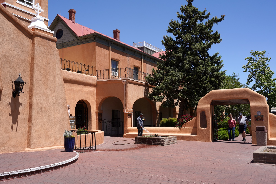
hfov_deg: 55.8
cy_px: 92
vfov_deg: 38.9
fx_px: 261
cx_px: 138
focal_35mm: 34
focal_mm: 34
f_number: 13
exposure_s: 1/160
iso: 100
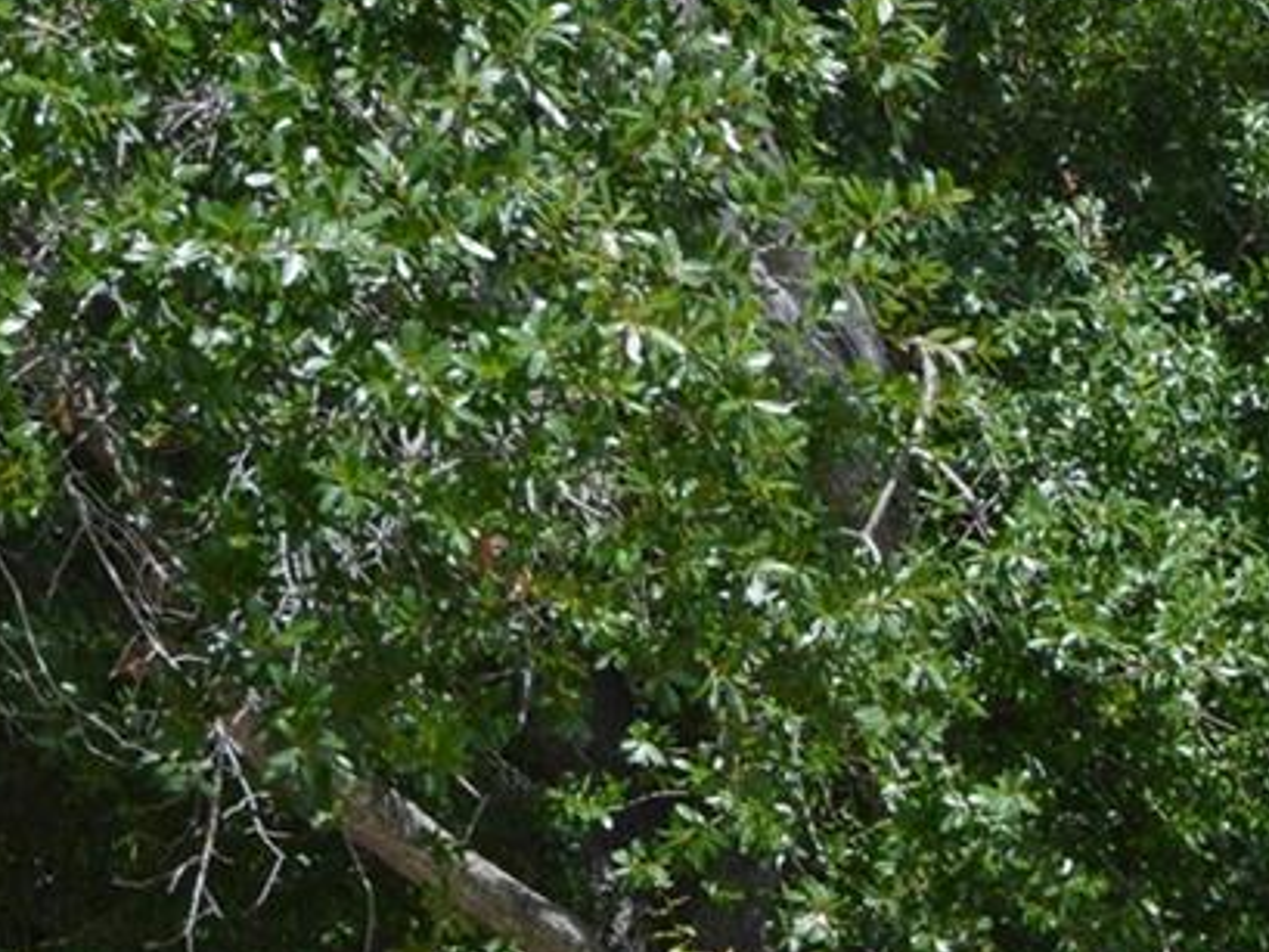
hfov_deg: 14.5
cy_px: 1552
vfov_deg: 11.3
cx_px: 2069
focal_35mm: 124
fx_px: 4547
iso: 100
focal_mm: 22
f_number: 8
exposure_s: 1/250
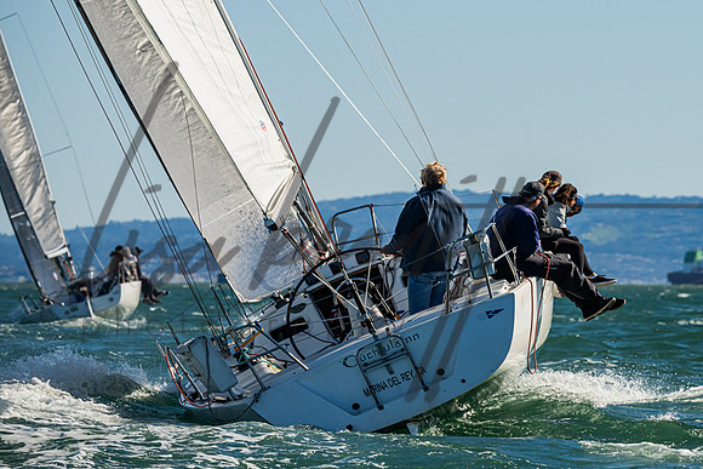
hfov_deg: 6.5
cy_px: 228
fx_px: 6232
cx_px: 462
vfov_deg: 4.3
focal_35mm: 319
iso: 400
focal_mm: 240
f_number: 8
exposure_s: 1/2000
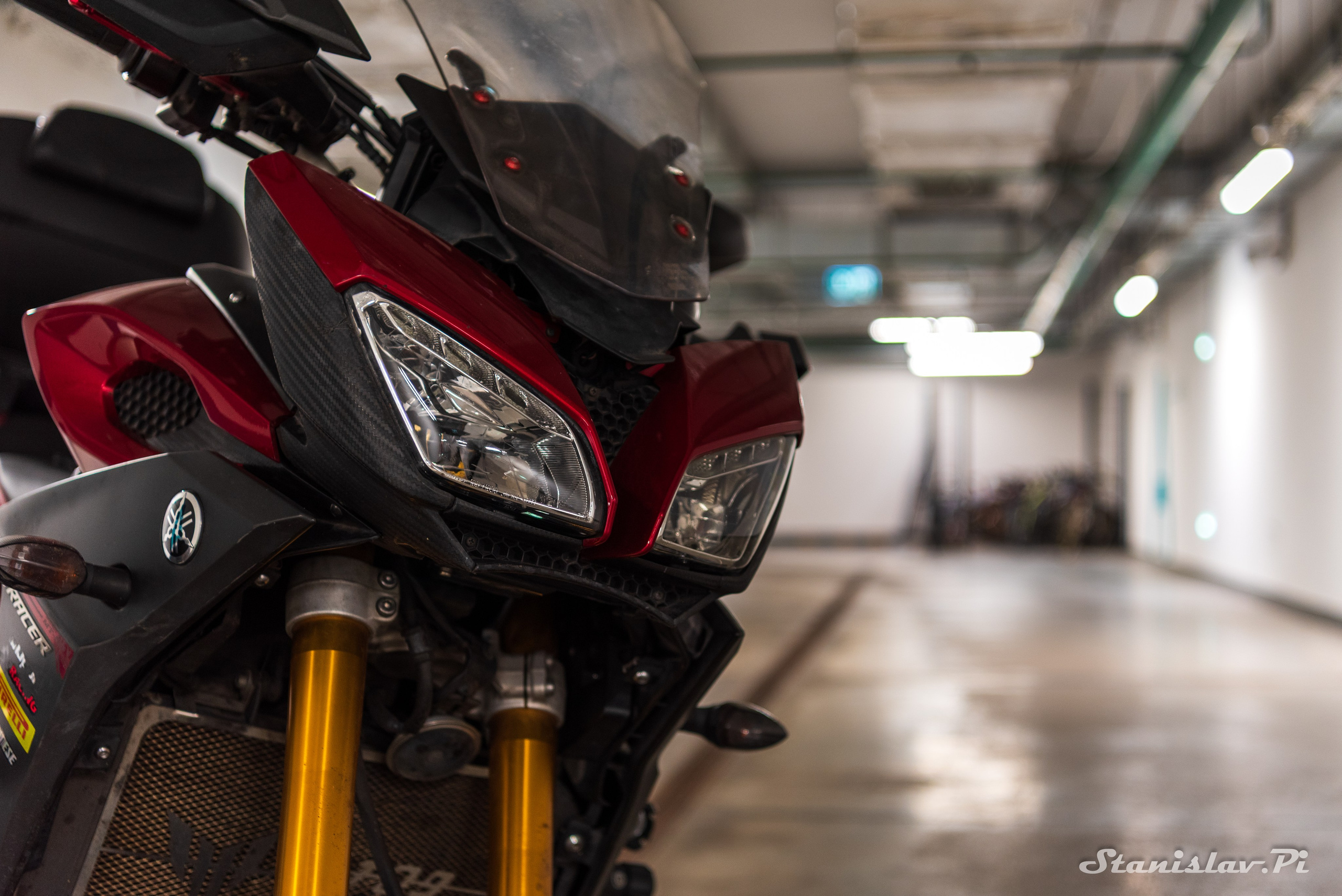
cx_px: 697
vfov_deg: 26.4
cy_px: 449
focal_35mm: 51
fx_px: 1912
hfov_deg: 38.7
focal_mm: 48
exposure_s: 1/50
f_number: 2.8
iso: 500
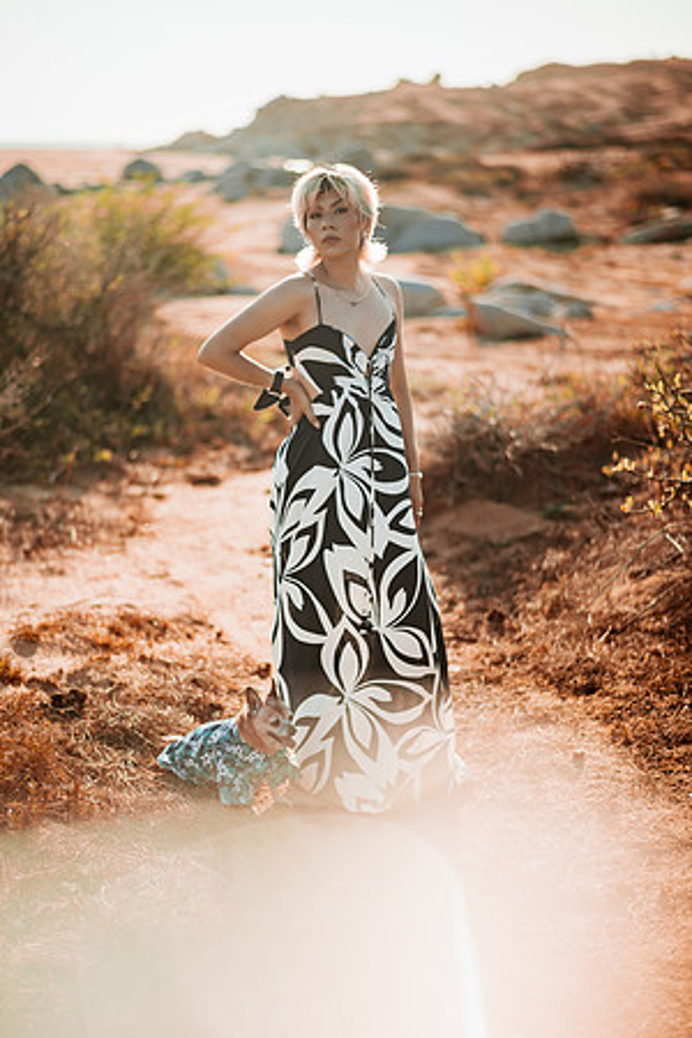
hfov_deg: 23.4
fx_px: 1672
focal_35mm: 58
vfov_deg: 34.5
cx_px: 346
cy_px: 519
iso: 100
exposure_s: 1/5000
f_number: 1.4
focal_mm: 58
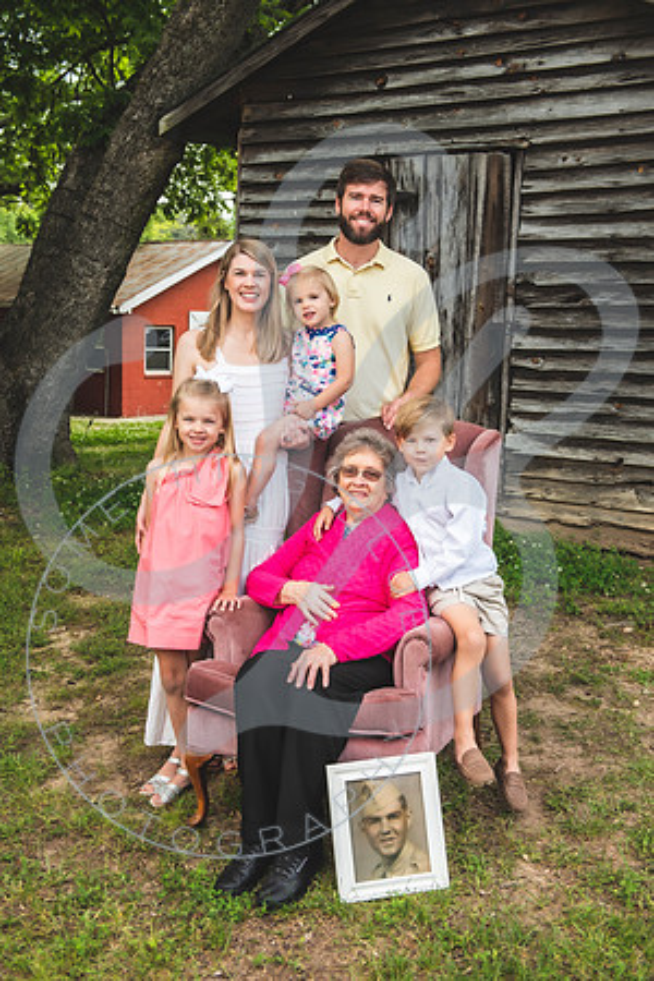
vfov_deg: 48.5
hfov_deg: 33.4
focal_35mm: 40
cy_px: 490
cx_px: 327
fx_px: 1090
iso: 200
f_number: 5.6
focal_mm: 40
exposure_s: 1/200
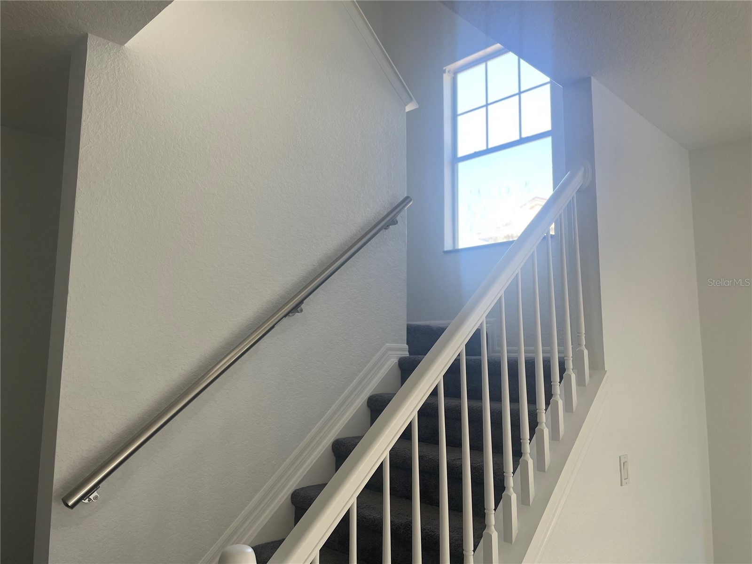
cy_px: 282
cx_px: 376
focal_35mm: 26
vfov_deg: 53.1
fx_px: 565
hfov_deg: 67.3
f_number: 1.6
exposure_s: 1/121
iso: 50
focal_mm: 4.2
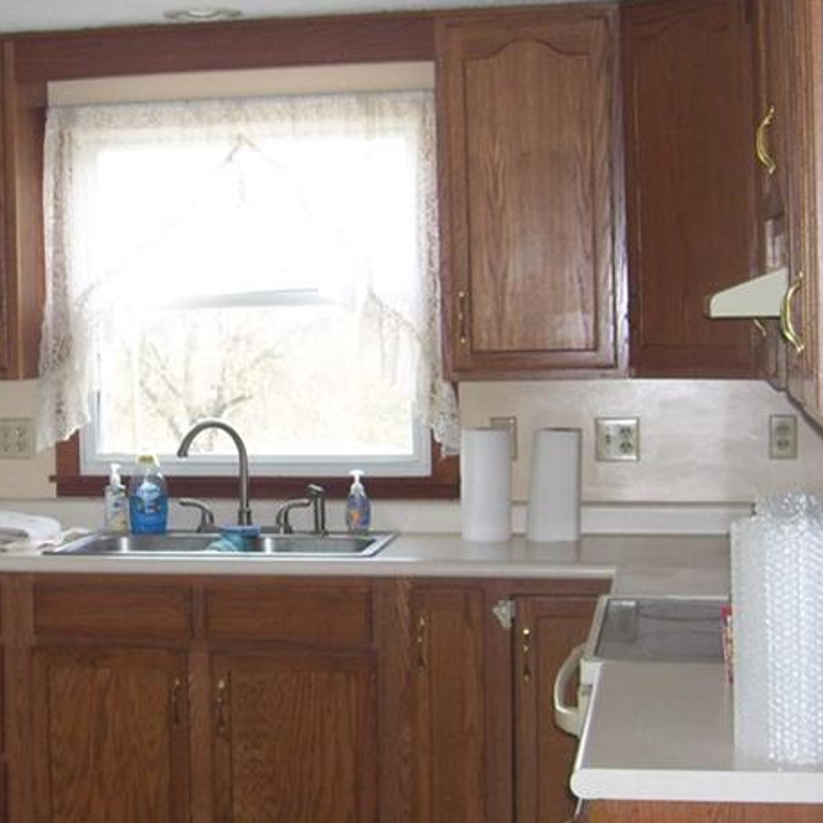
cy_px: 397
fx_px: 1910
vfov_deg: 24.3
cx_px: 56
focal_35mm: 71
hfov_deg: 23.6
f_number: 2.7
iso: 125
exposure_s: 1/60
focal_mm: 6
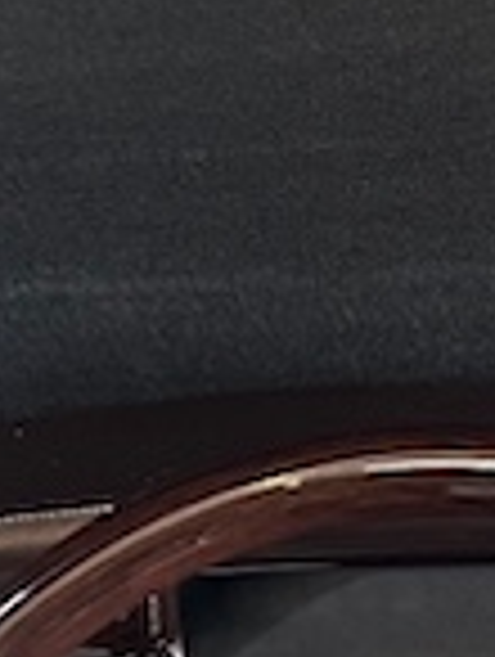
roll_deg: +6.4
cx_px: 396
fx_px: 3118
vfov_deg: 11.1
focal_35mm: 164
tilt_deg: -44.8
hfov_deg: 9.1
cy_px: 1228
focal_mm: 6.86
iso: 320
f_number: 1.78
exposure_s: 1/60
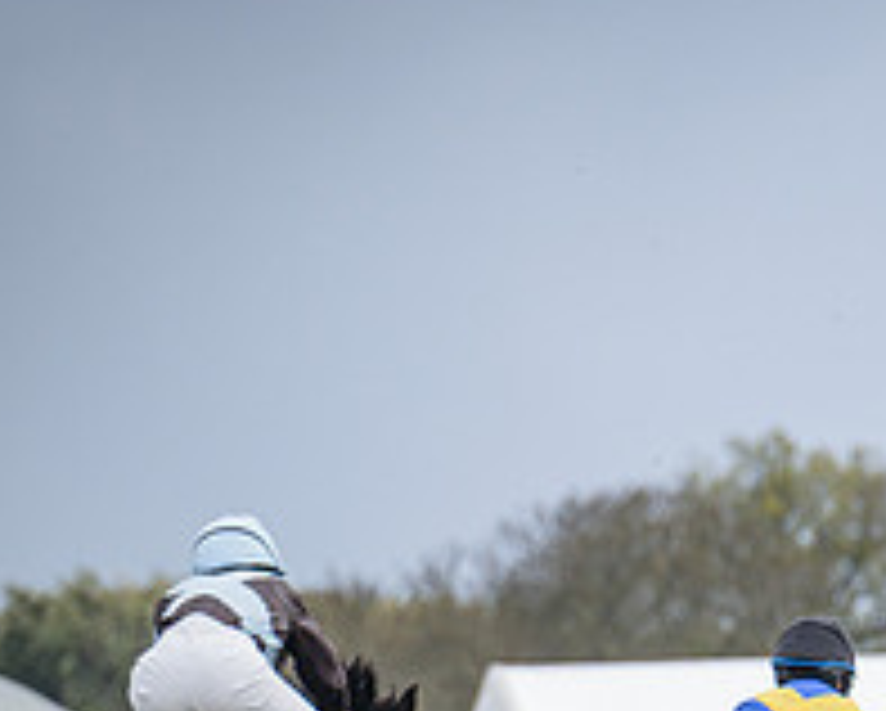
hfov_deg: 2.1
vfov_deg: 1.7
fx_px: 24070
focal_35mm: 917
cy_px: 947
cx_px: 1151
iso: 800
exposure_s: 1/1600
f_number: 5
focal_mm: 280
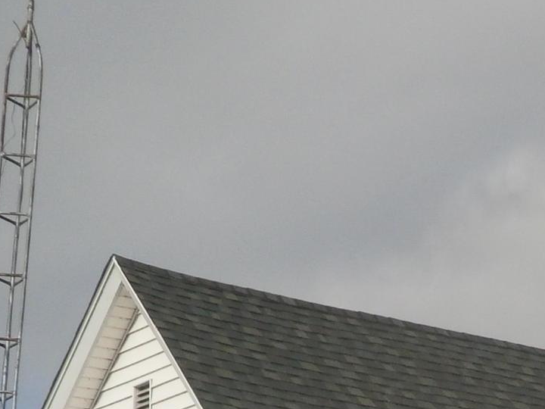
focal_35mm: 150
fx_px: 2362
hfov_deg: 12.8
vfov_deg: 9.6
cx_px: 656
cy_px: 614
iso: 100
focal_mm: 6.4
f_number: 3.1
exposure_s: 1/2000
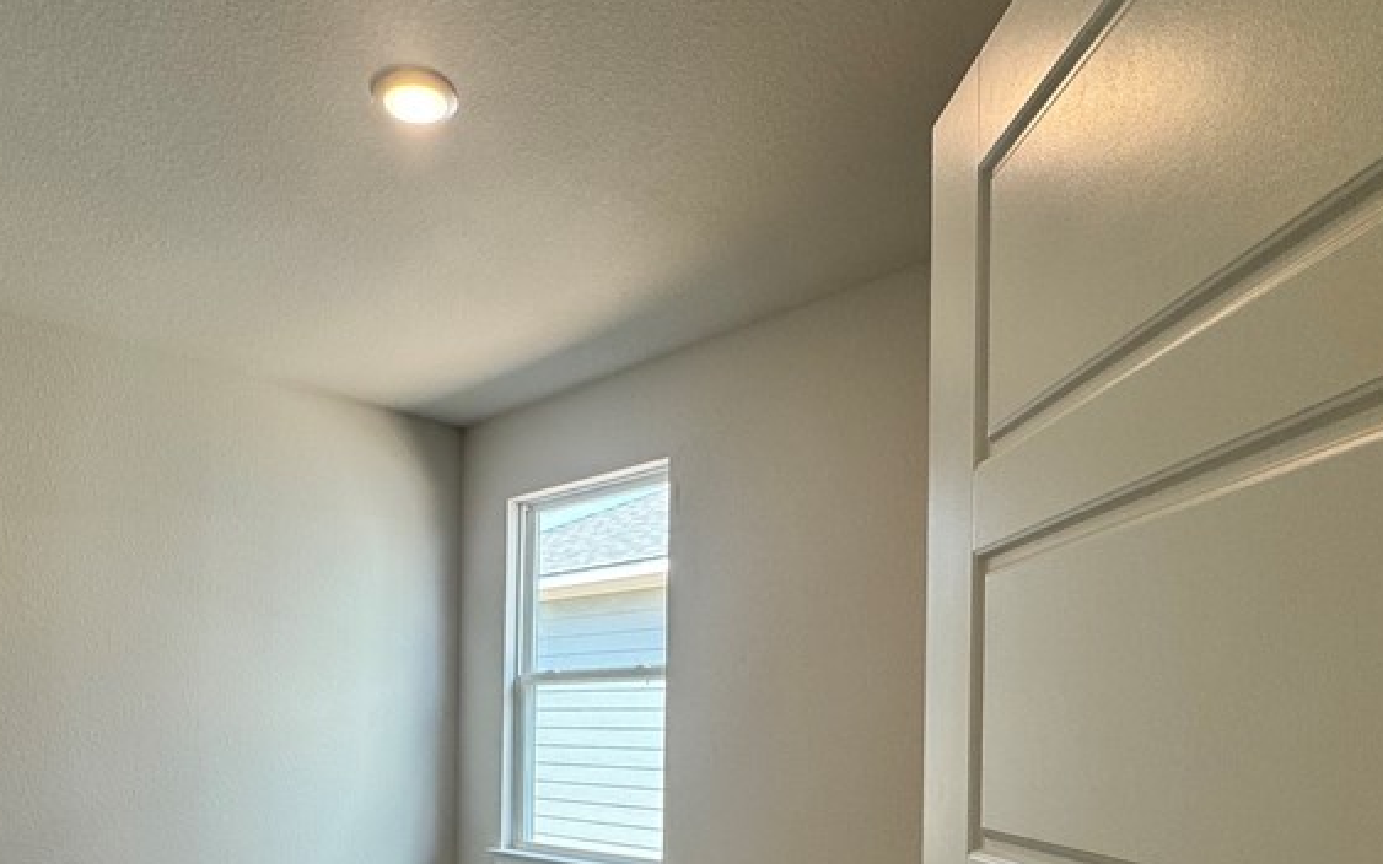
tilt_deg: -0.6
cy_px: 731
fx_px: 1018
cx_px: 513
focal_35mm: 27
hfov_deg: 67.3
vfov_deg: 43.2
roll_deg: -1.8
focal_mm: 2.22
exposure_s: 1/120
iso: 64
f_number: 2.2
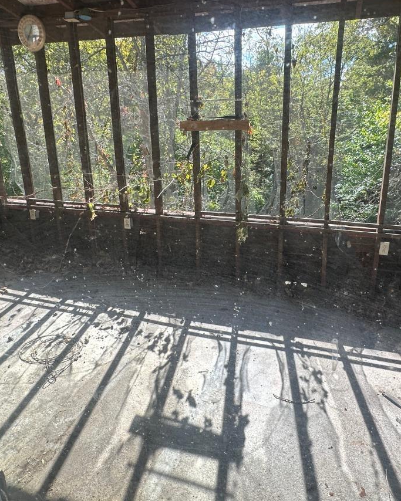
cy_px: 221
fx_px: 356
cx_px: 223
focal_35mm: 24
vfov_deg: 70.1
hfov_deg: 58.6
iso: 40
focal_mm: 2.22
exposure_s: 1/219
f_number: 2.2
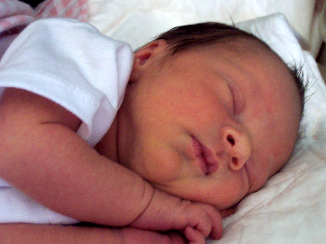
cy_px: 122
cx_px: 163
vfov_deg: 23.3
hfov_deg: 30.7
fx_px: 593
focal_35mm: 63
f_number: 3.4
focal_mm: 13.3
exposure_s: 1/15
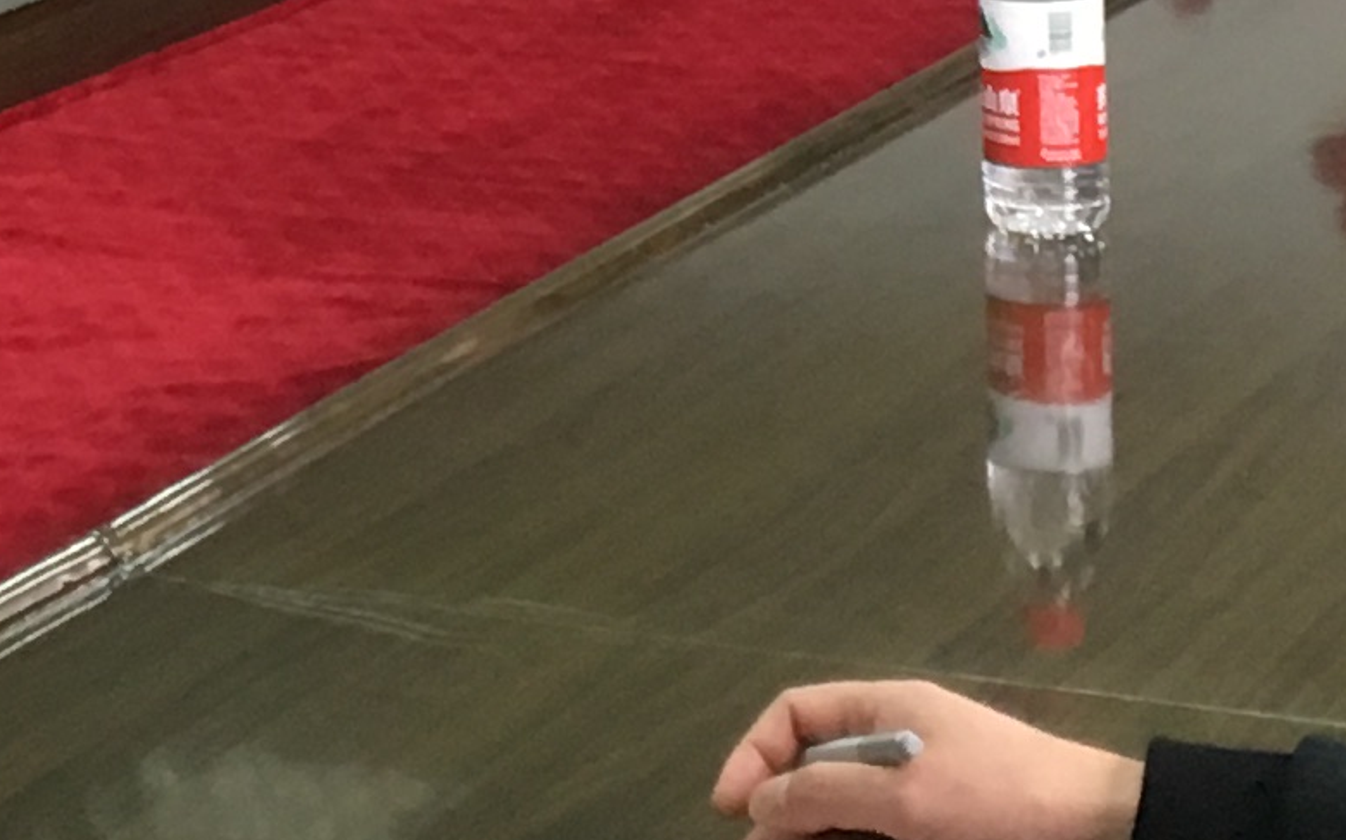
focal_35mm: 159
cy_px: -790
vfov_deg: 7.9
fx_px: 5831
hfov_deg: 13.0
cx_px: 112
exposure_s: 1/33
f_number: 2.2
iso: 125
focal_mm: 4.15
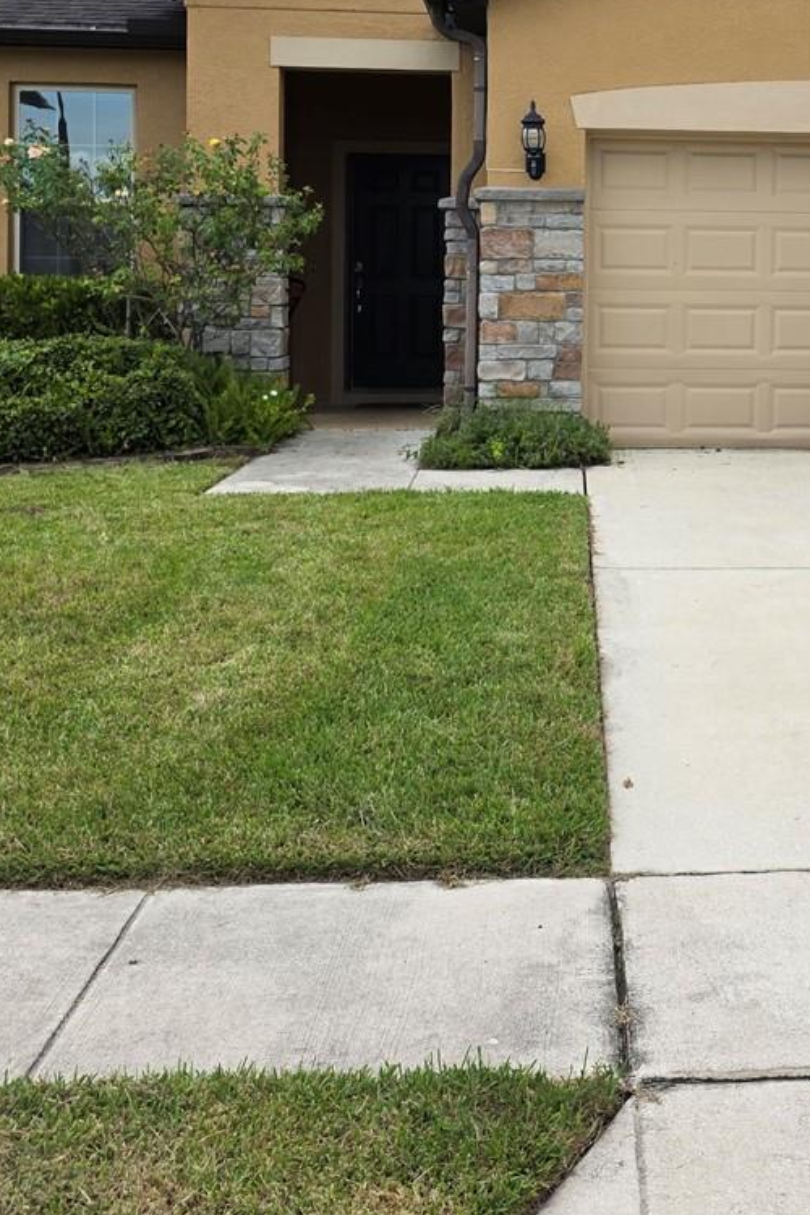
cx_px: 718
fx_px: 1721
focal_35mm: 51
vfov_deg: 38.0
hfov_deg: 25.7
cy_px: 313
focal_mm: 6.3
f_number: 1.7
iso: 80
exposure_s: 1/2937
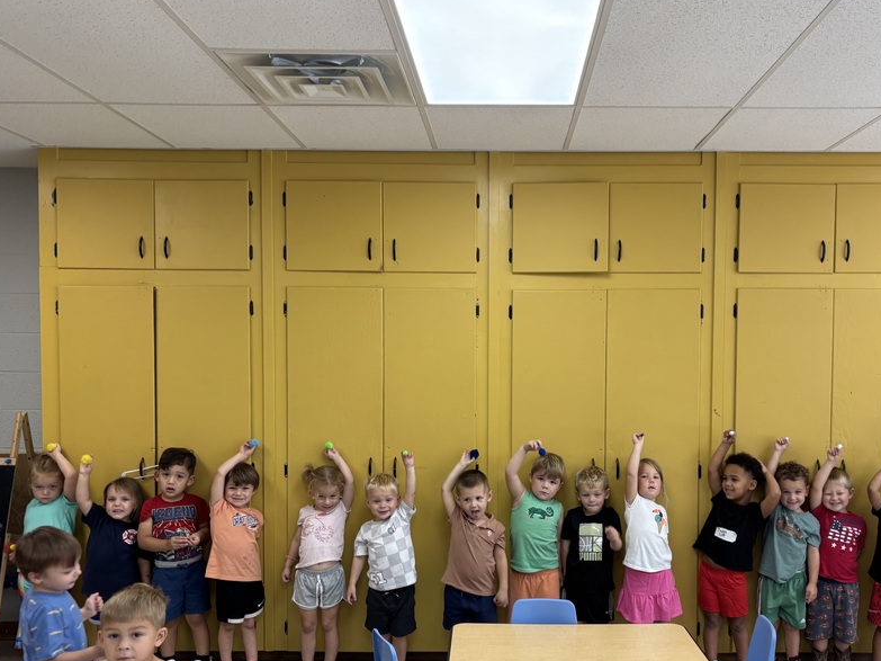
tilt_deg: -2.2
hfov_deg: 53.7
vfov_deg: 41.7
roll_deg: +0.8
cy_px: 383
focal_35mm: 34
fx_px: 865
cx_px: 514
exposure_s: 1/120
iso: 80
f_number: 1.6
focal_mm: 5.96
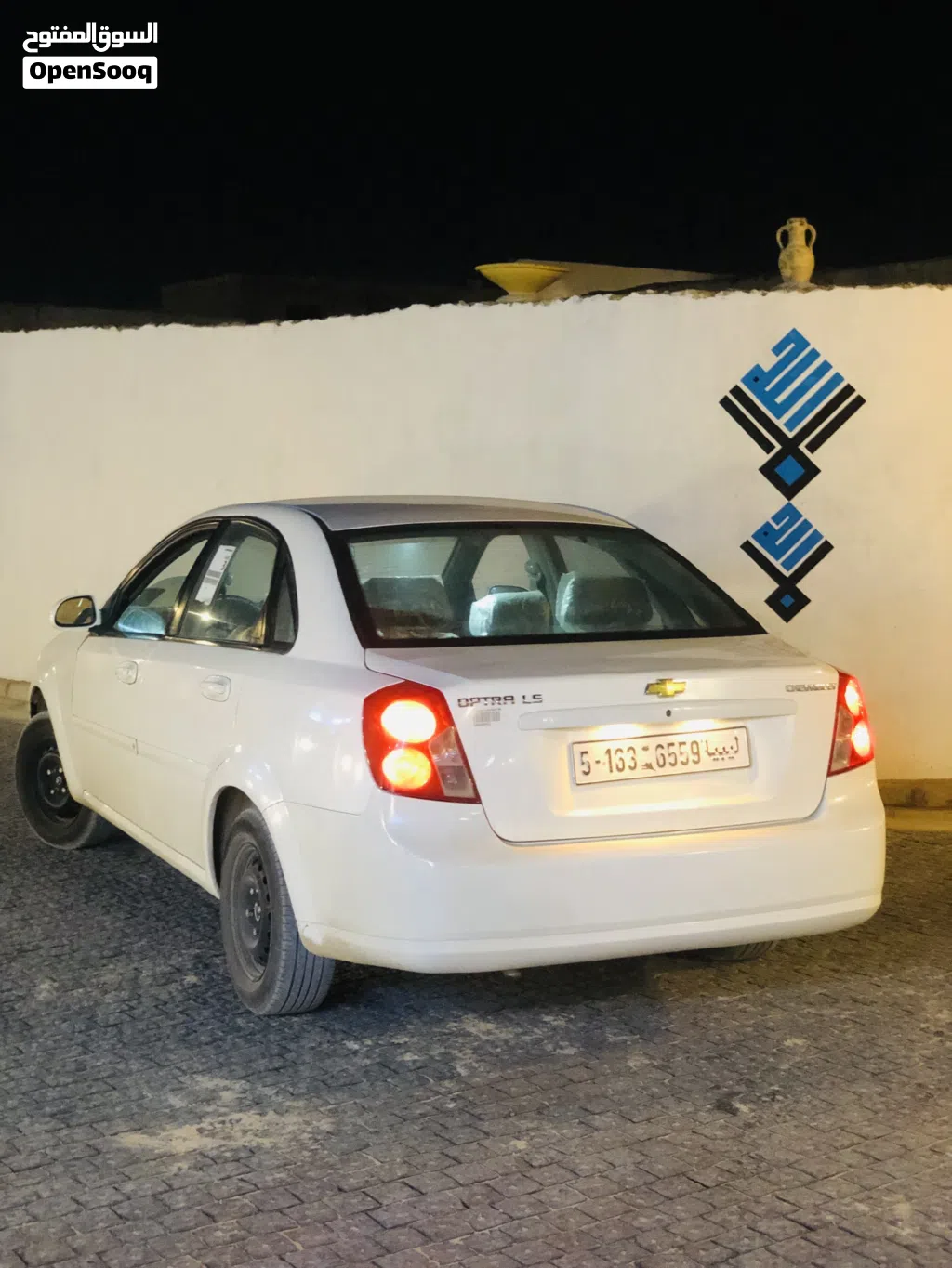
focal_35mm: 52
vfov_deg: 36.8
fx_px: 1906
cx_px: 476
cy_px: 634
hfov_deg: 28.0
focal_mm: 6
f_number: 2.4
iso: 200
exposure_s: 1/8
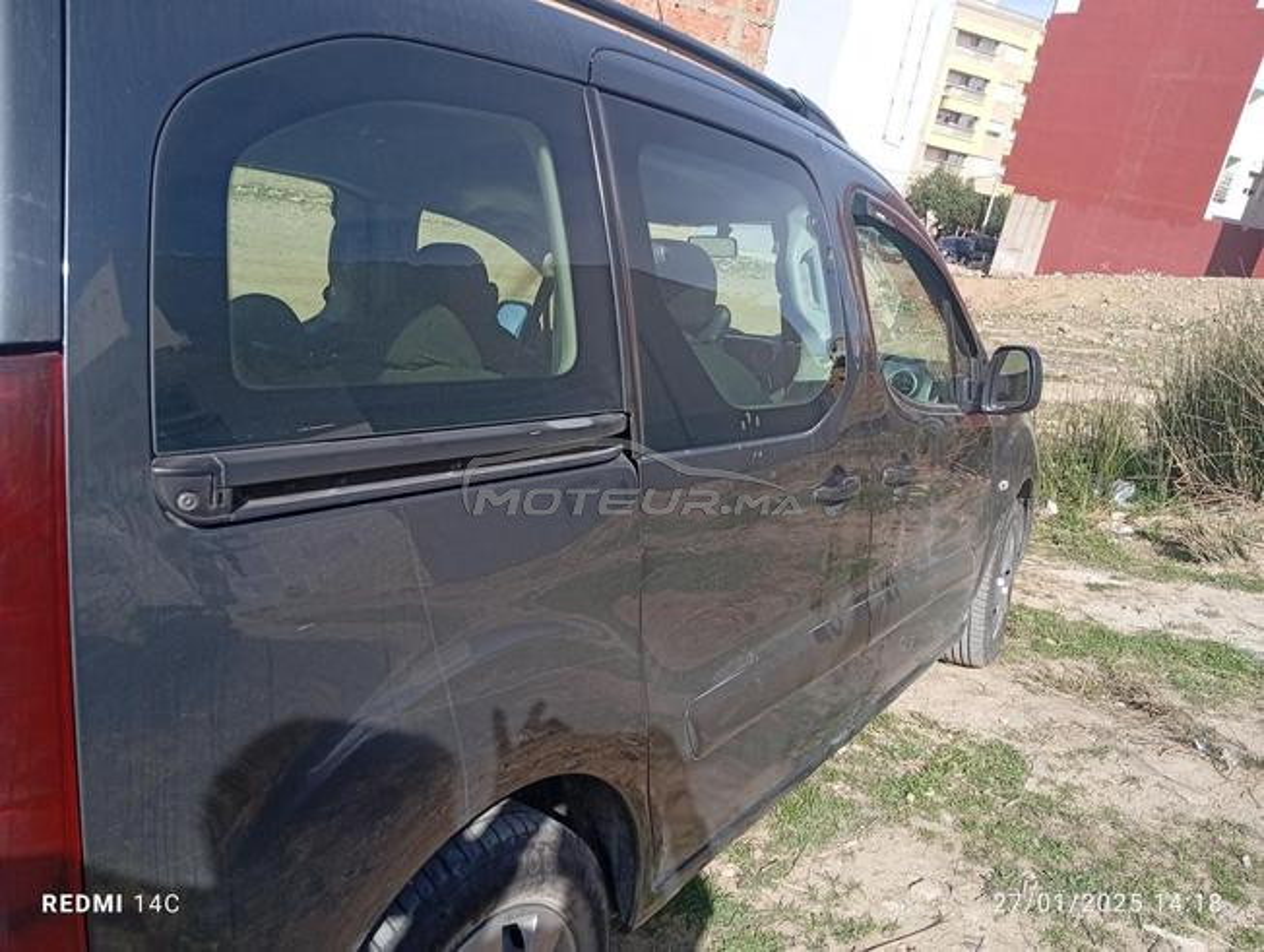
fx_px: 987
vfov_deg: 51.5
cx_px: 632
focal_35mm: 27
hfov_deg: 65.2
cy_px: 476
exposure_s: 1/466
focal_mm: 3.98
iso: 53
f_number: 1.8
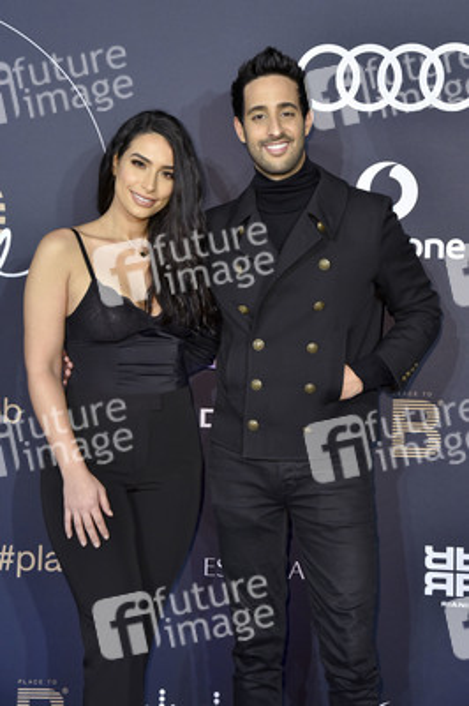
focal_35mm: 65
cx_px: 234
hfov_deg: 20.9
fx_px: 1272
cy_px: 353
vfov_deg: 31.0
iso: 1600
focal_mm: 65
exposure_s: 1/250
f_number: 6.3
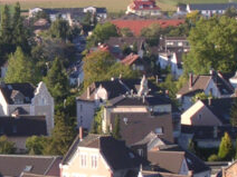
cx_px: -55
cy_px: 141
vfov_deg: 5.1
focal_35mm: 293
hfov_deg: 6.7
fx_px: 2006
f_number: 4
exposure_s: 1/198
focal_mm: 12.3
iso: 100
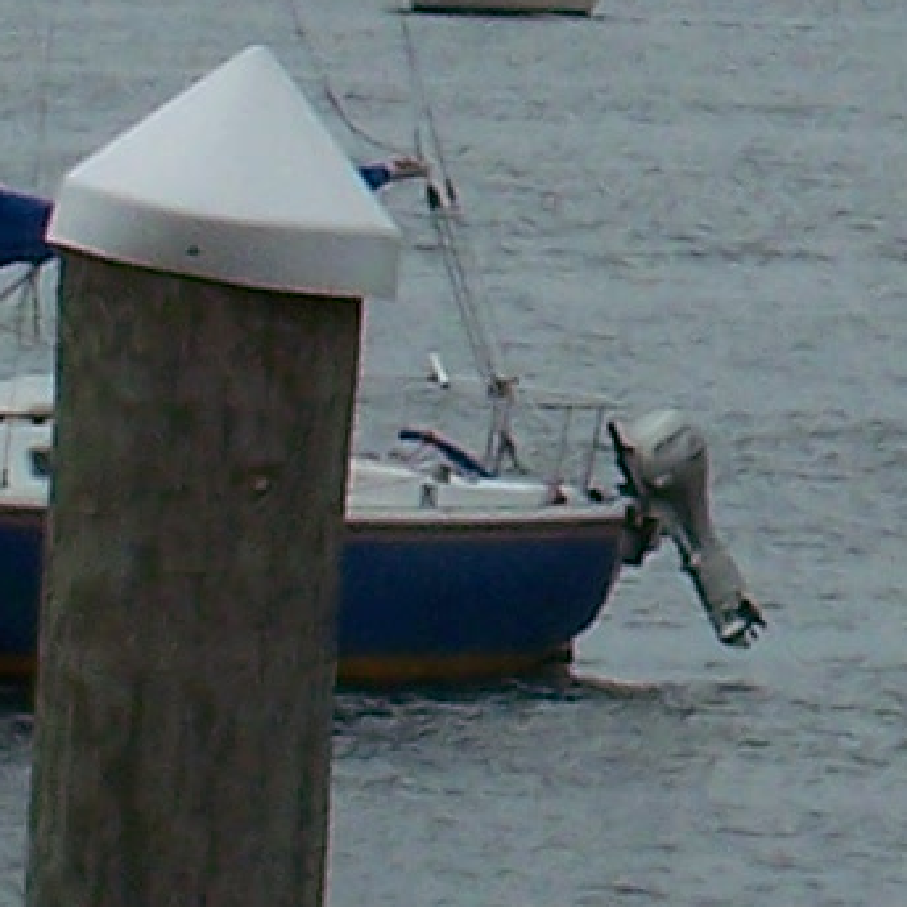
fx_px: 14466
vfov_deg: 3.6
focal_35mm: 488
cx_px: 2378
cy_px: -667
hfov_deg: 3.5
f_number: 6.3
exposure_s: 1/1000
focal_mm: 11.1
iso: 80
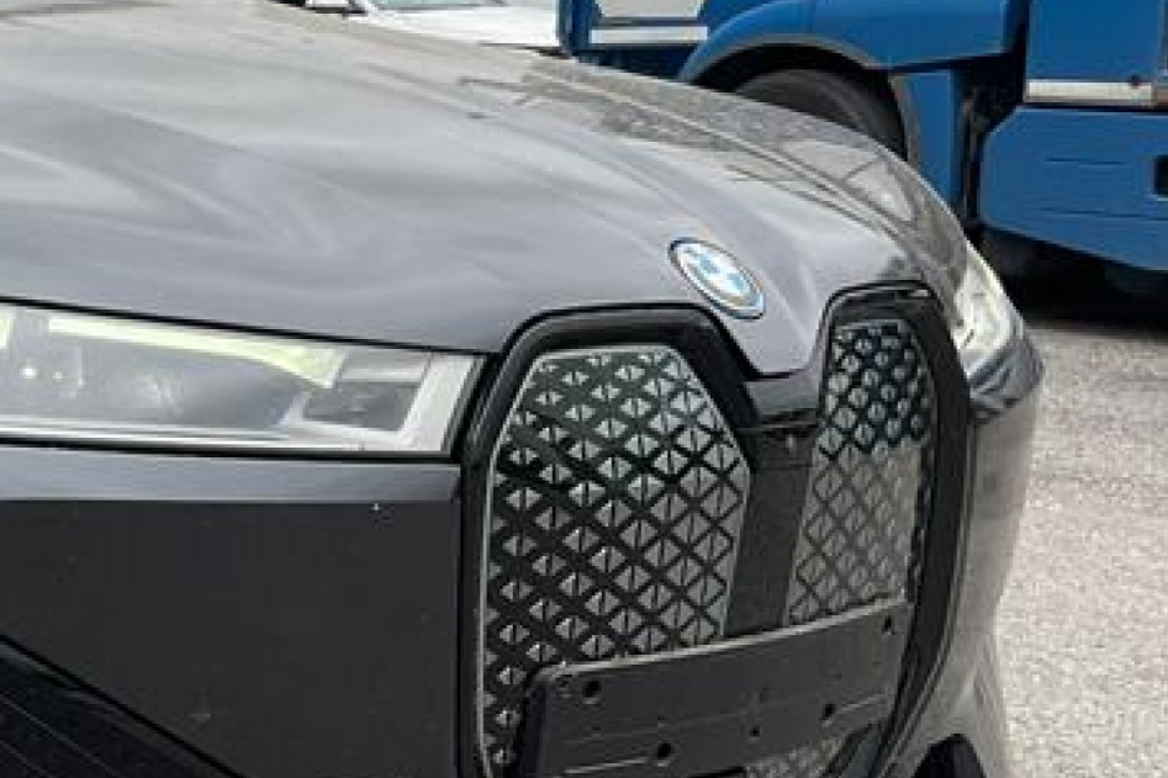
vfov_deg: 15.7
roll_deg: -1.8
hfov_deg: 21.9
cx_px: -184
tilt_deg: -10.5
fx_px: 2822
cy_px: 477
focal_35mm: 87
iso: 16
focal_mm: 3
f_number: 1.8
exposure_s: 1/545
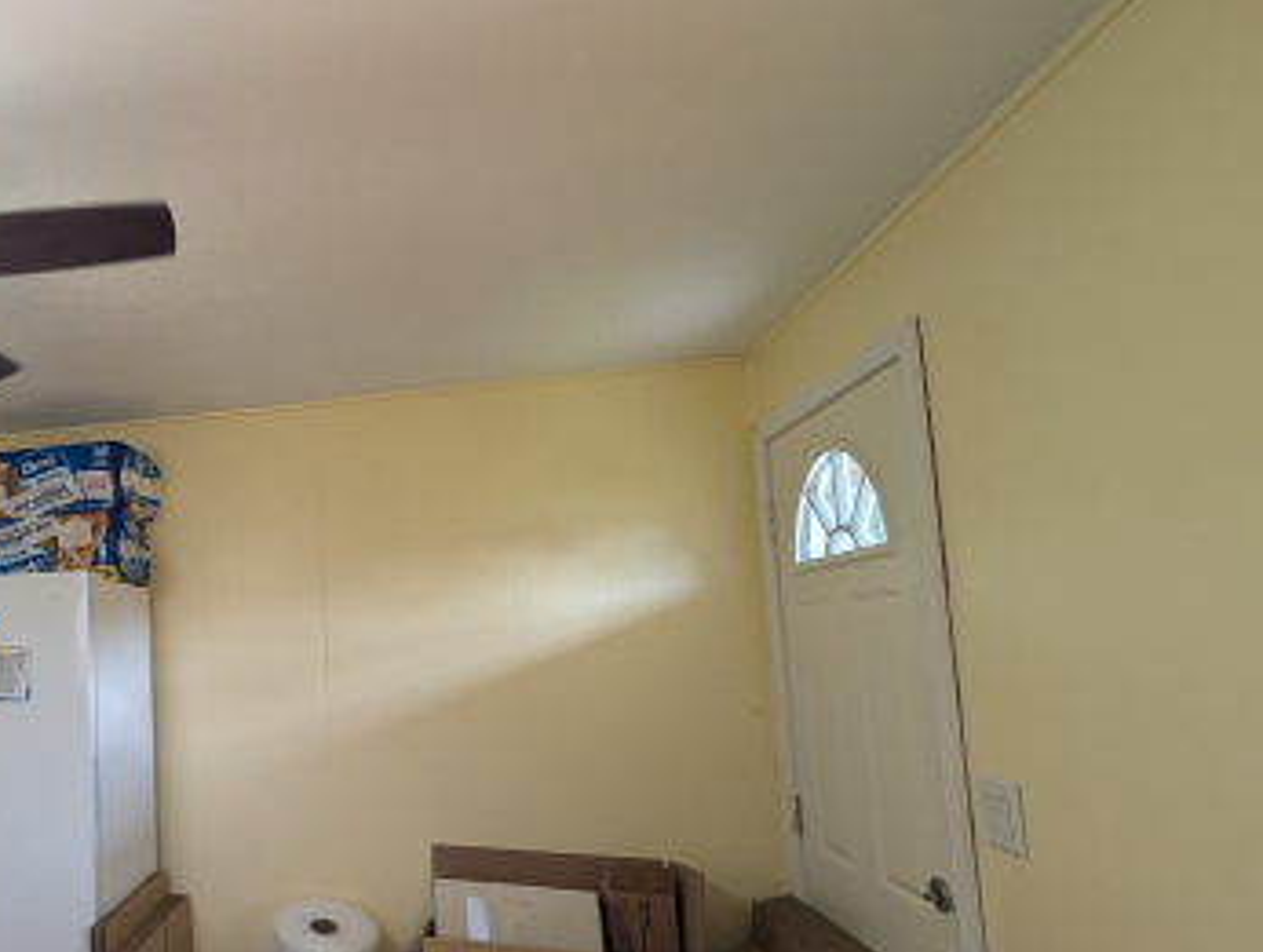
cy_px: 554
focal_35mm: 23
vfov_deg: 58.7
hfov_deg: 58.9
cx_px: 55
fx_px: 841
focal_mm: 2.02
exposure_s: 1/120
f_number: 1.7
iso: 87
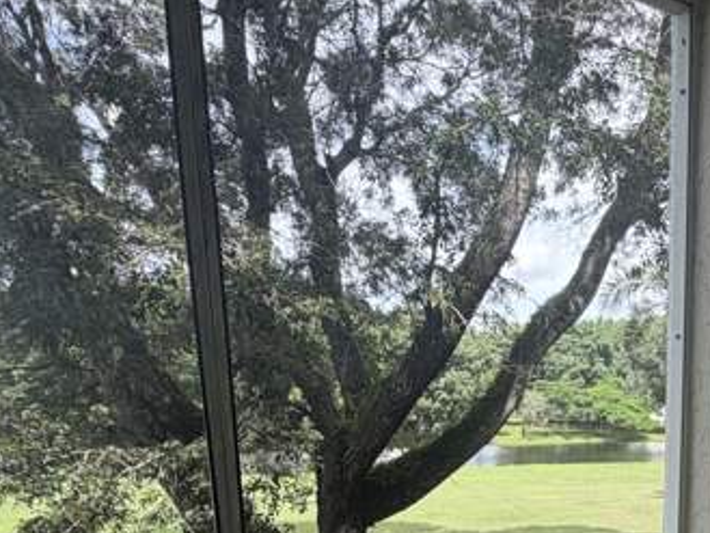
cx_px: 600
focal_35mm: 34
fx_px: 698
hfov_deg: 49.7
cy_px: 524
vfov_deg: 37.6
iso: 40
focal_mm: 2.22
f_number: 2.2
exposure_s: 1/236
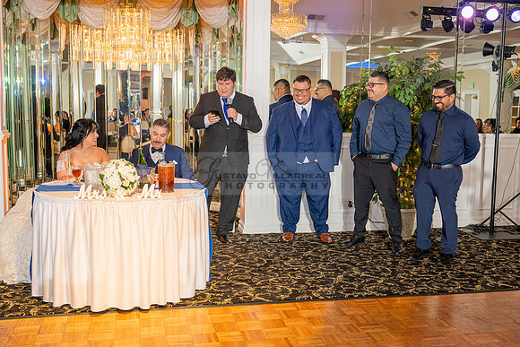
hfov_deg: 49.5
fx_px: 563
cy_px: 174
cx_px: 260
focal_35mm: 39
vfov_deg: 34.2
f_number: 3.2
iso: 640
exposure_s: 1/160
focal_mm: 39
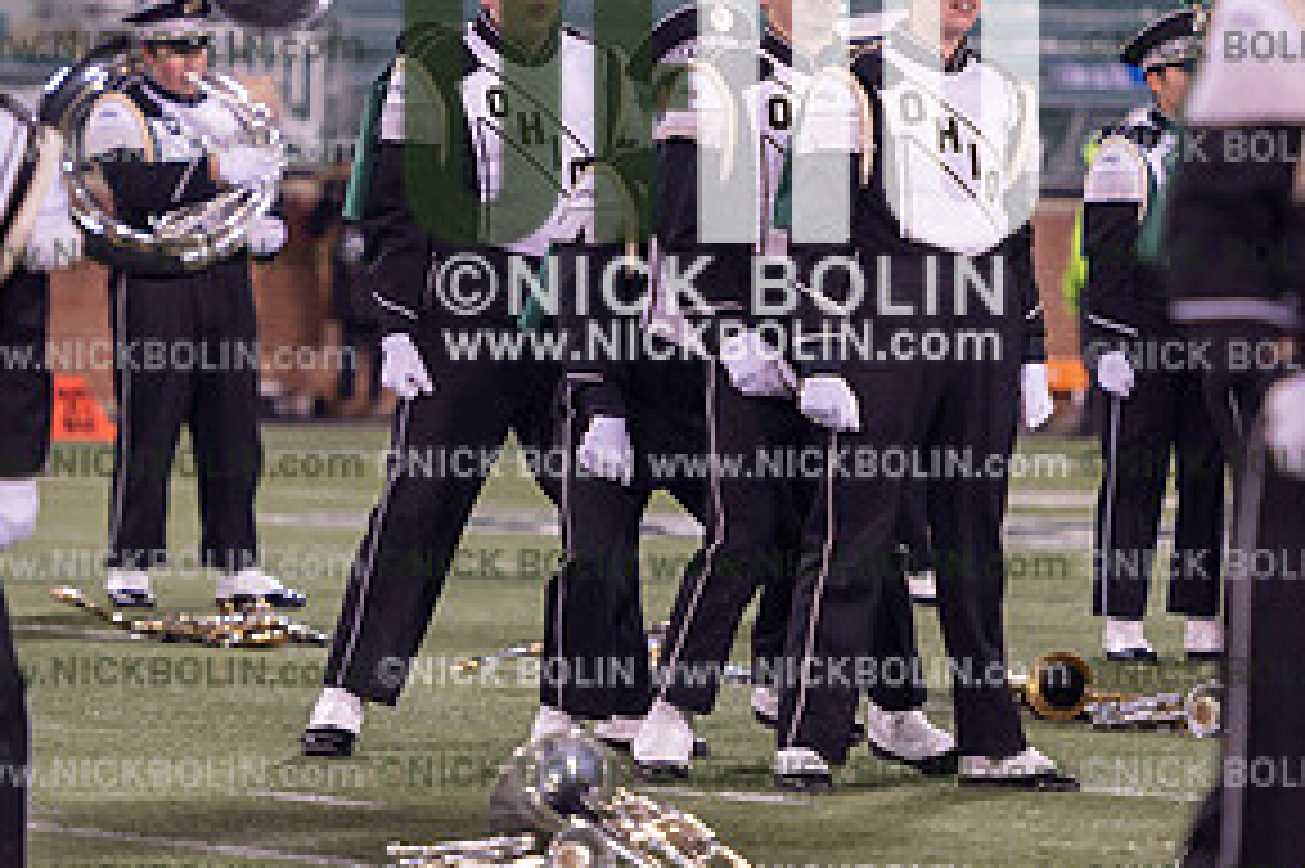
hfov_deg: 6.9
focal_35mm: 300
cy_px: 151
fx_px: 10868
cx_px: 720
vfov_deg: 4.6
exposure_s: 1/1250
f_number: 2.8
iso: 2500
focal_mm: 150
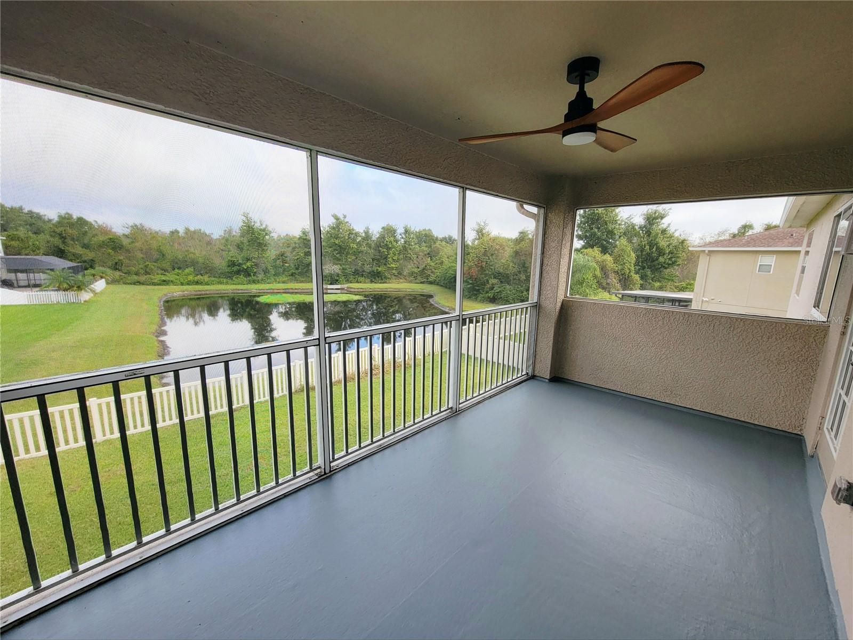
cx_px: 426
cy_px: 320
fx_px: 320
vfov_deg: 89.9
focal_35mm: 13
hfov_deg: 106.2
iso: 50
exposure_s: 1/120
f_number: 2.2
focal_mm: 2.2
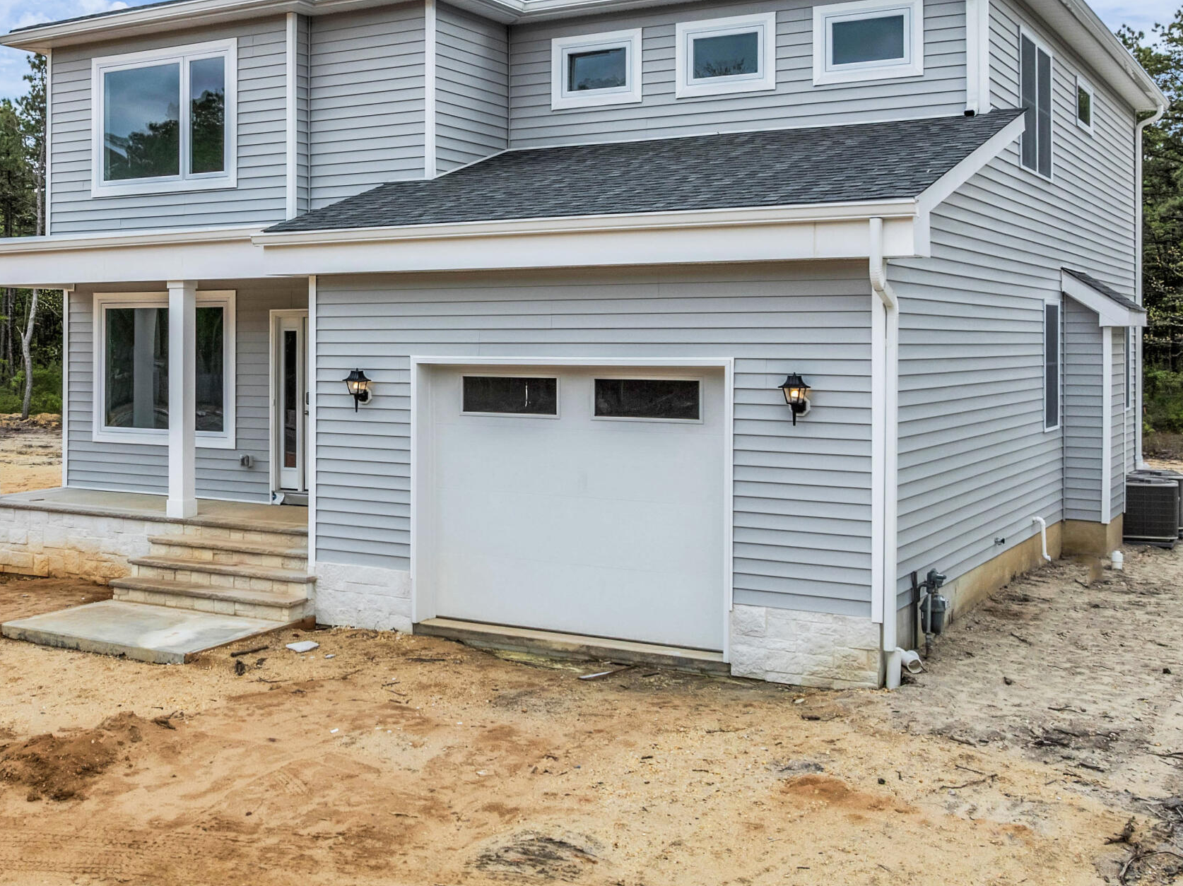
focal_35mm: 43
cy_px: 345
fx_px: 1469
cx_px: 388
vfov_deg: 33.4
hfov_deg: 43.2
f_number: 2.8
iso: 120
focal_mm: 12.29
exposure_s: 1/500
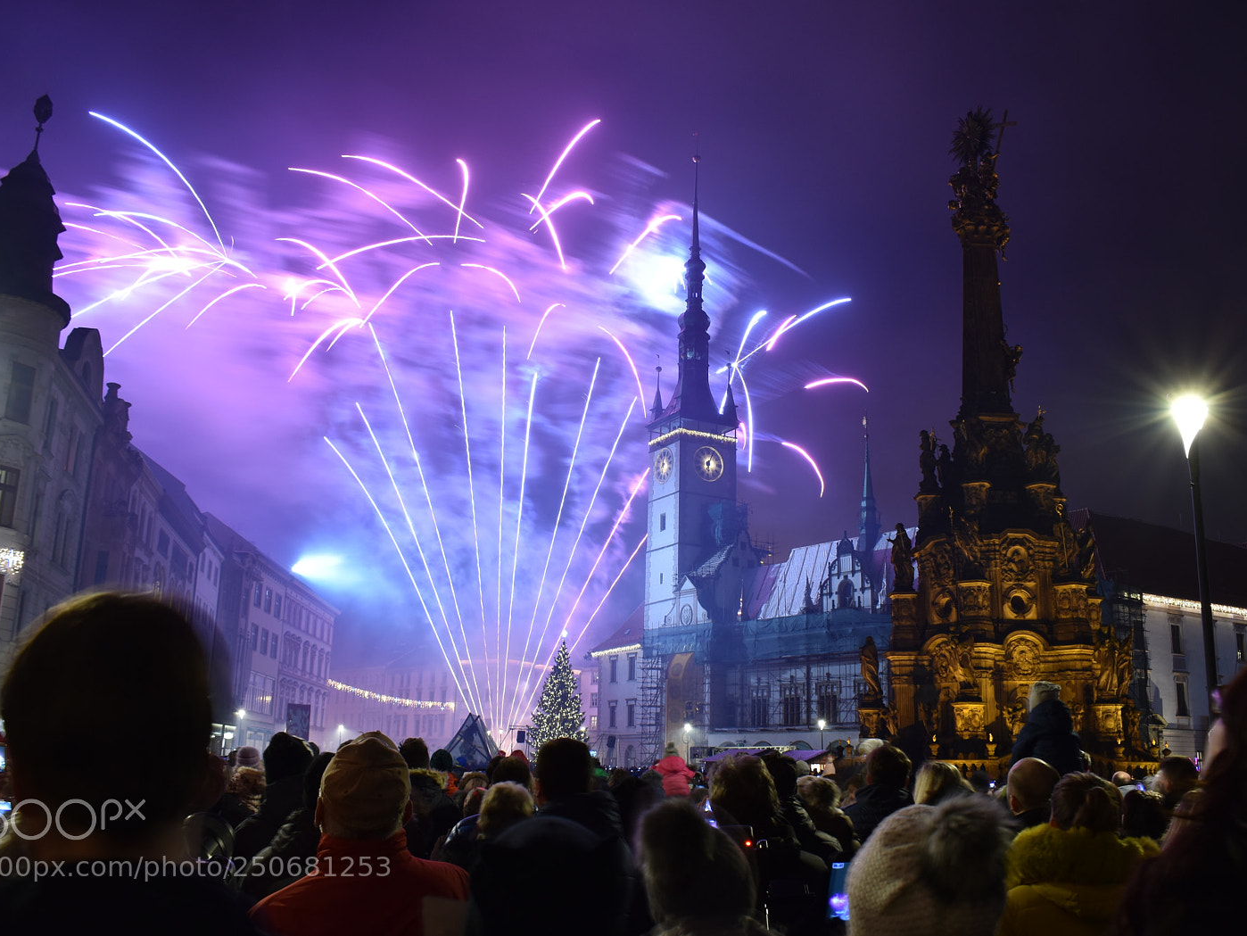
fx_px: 1189
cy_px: 461
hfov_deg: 55.3
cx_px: 638
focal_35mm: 33
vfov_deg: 43.0
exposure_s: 1.6
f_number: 8
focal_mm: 20
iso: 200
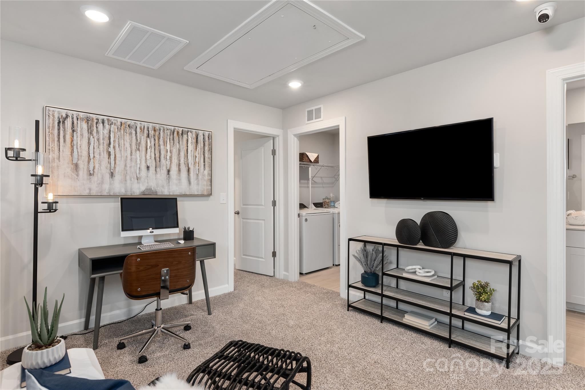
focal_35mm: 18
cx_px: 292
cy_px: 195
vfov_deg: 67.4
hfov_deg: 90.0
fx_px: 293
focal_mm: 18
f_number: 9
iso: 400
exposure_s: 1/10
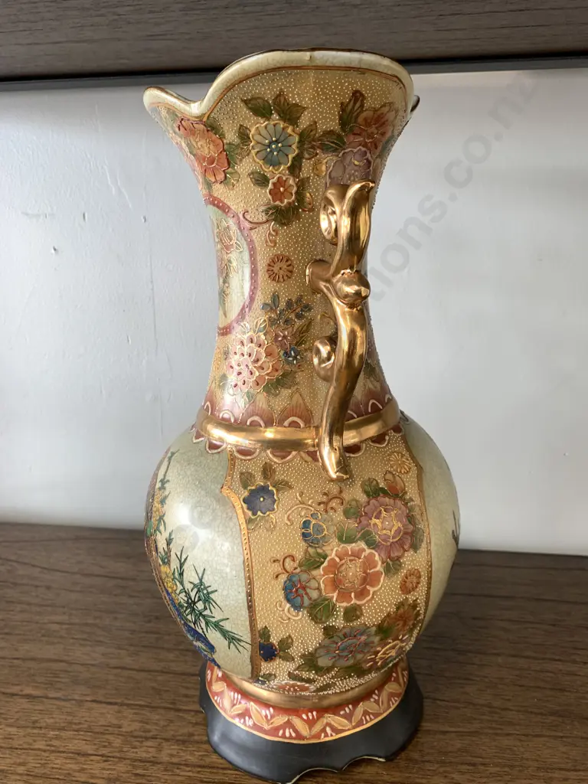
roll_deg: +0.6
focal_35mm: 26
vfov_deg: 67.3
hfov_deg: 53.1
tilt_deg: -13.7
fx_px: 589
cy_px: 392
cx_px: 294
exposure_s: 1/100
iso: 80
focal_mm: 4.25
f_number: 1.8
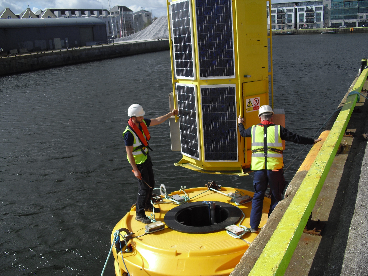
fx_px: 383
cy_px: 138
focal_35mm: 36
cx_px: 184
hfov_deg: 51.4
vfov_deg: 39.7
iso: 64
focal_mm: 6.3
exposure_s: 1/160
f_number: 7.8
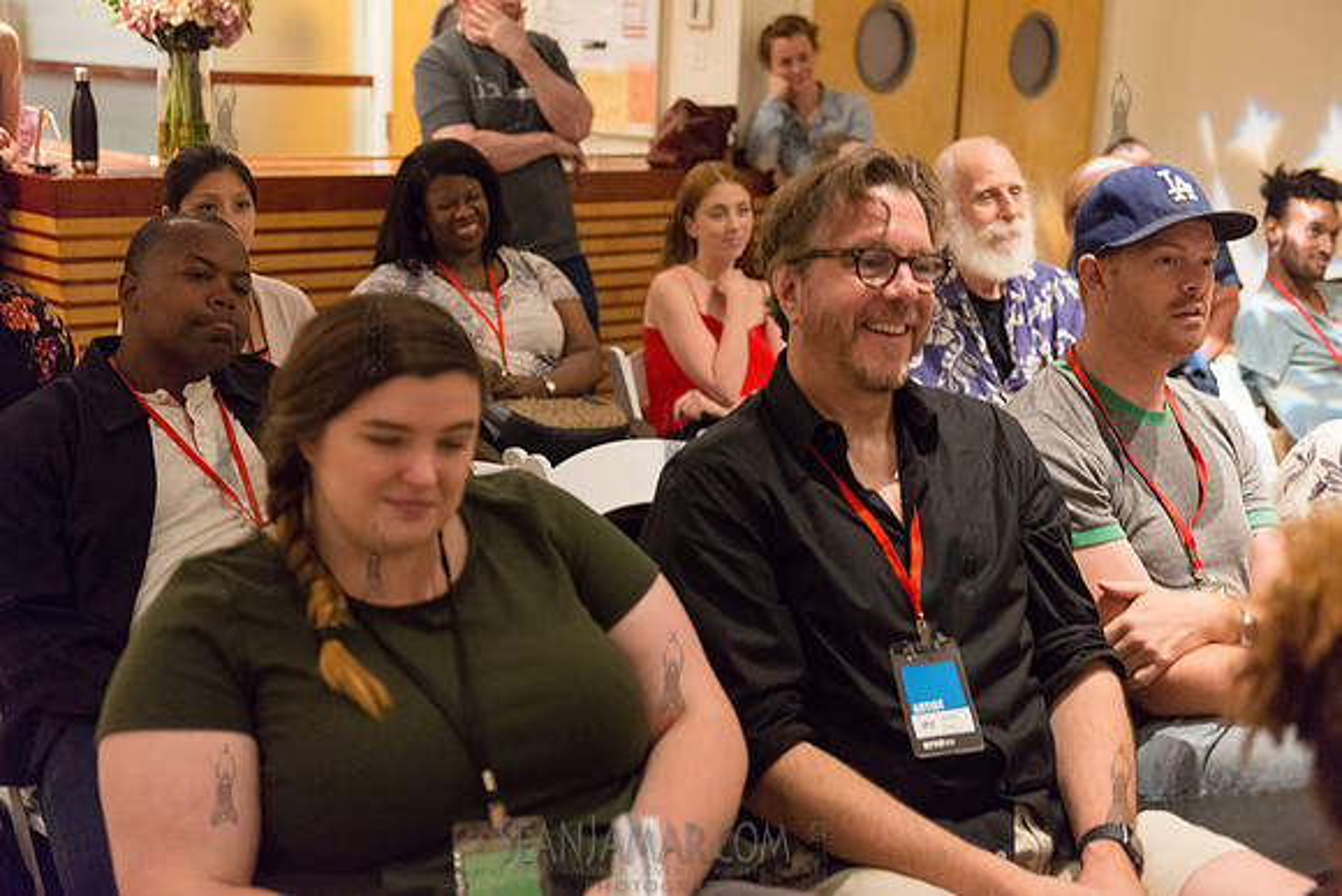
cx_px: 671
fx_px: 1790
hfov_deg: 41.1
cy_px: 448
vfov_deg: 28.1
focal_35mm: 48
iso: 4000
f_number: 2.8
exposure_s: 1/200
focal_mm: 48
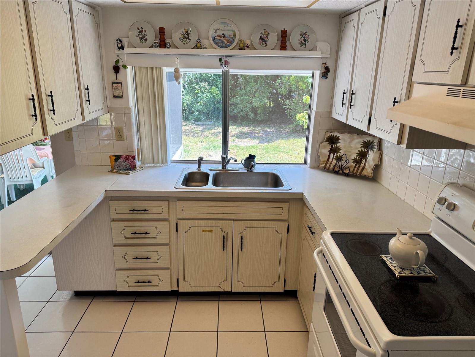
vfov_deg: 56.8
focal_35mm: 24
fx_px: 329
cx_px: 238
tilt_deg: -19.2
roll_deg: -0.9
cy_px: 178
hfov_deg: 71.6
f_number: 1.78
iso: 64
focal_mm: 6.76
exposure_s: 1/242
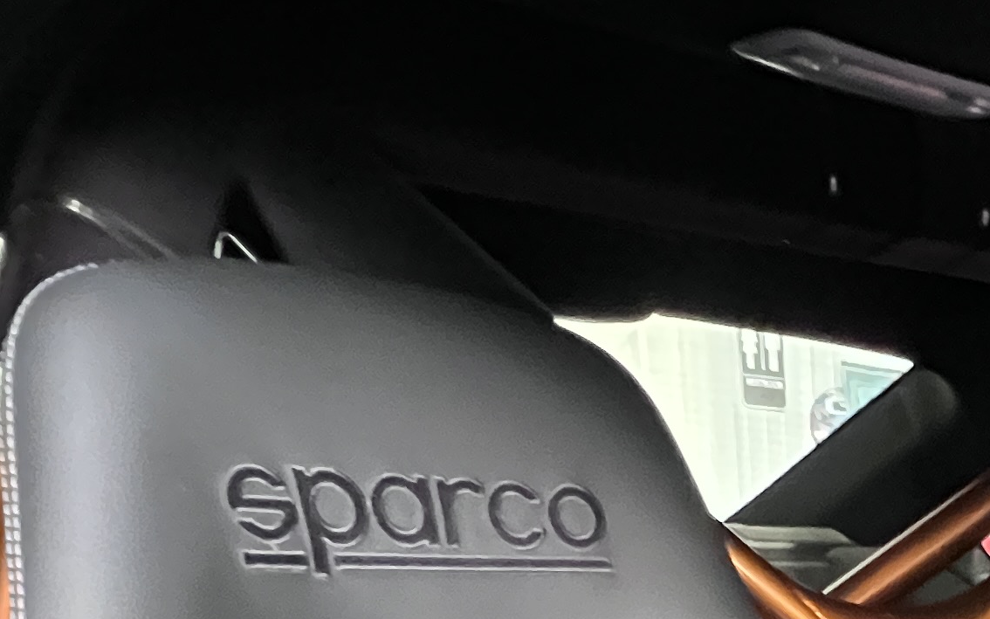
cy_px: 1291
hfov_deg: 36.8
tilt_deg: -27.6
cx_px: 991
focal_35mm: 49
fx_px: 1322
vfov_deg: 17.4
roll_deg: -0.9
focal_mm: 1.57
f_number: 1.8
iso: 1000
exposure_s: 1/40
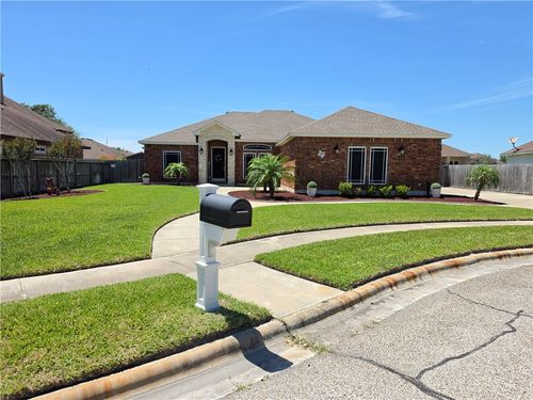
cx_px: 266
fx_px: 354
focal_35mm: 23
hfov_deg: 73.9
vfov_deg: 58.9
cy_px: 200
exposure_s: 1/5151
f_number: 1.4
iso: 64
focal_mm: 6.5
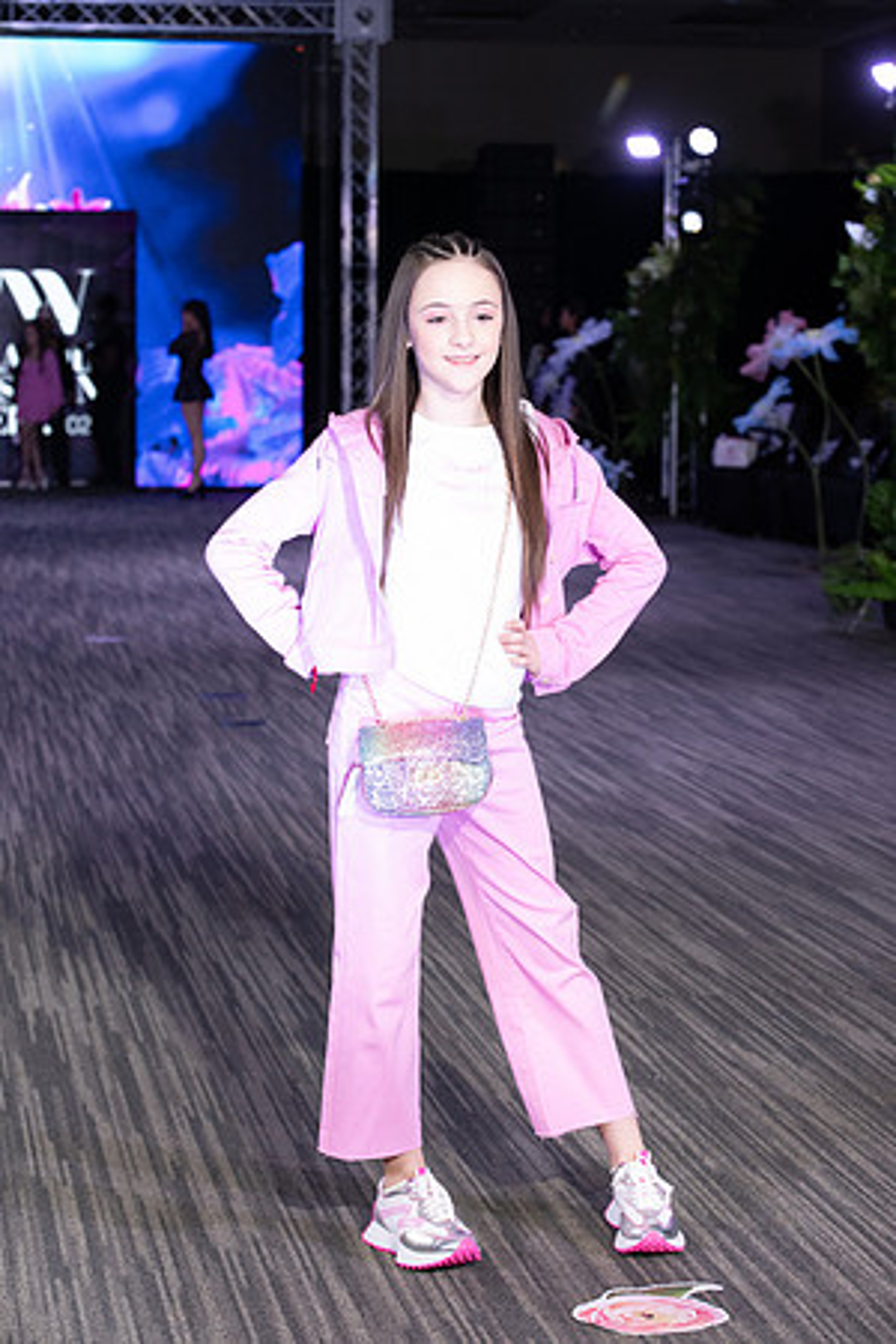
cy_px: 672
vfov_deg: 26.0
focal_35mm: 78
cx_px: 448
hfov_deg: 17.5
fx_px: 2912
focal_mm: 78
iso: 1600
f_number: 6.3
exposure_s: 1/160
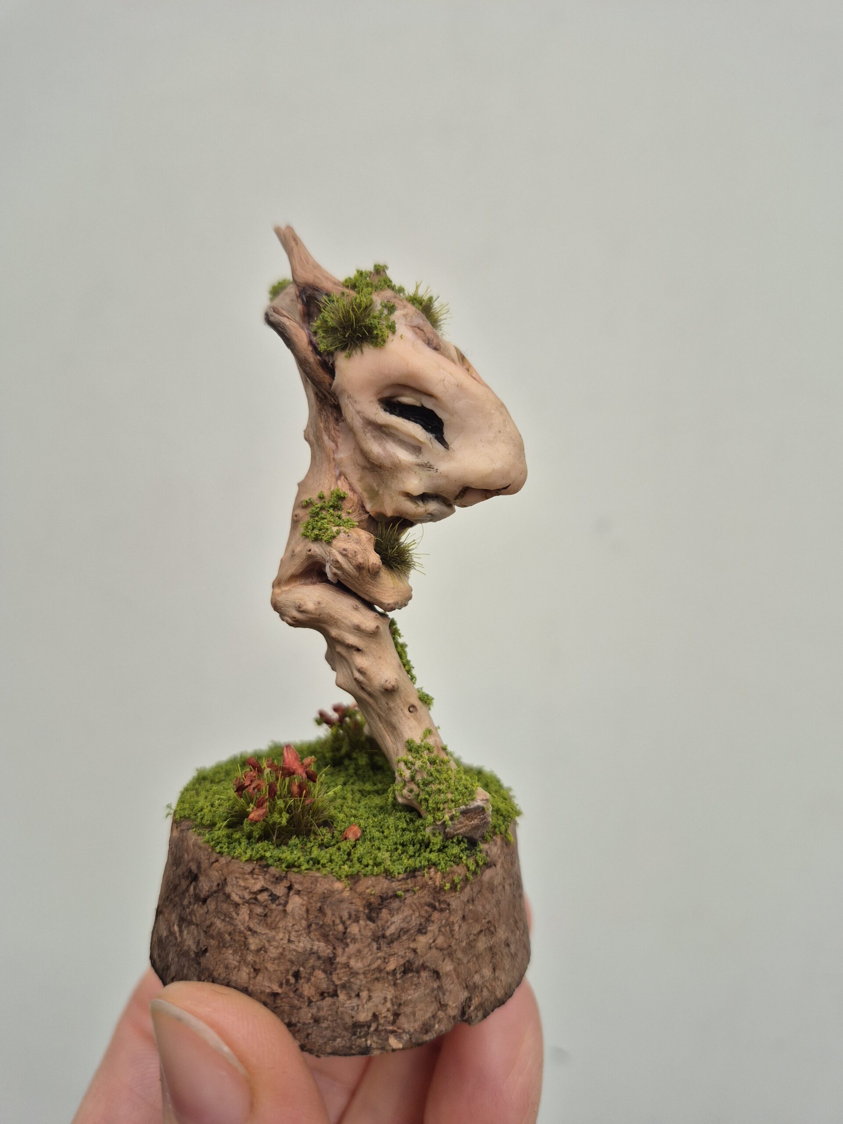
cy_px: 562
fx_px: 747
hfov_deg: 58.9
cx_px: 422
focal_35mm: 23
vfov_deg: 73.9
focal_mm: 5.4
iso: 64
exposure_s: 1/180
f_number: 1.8
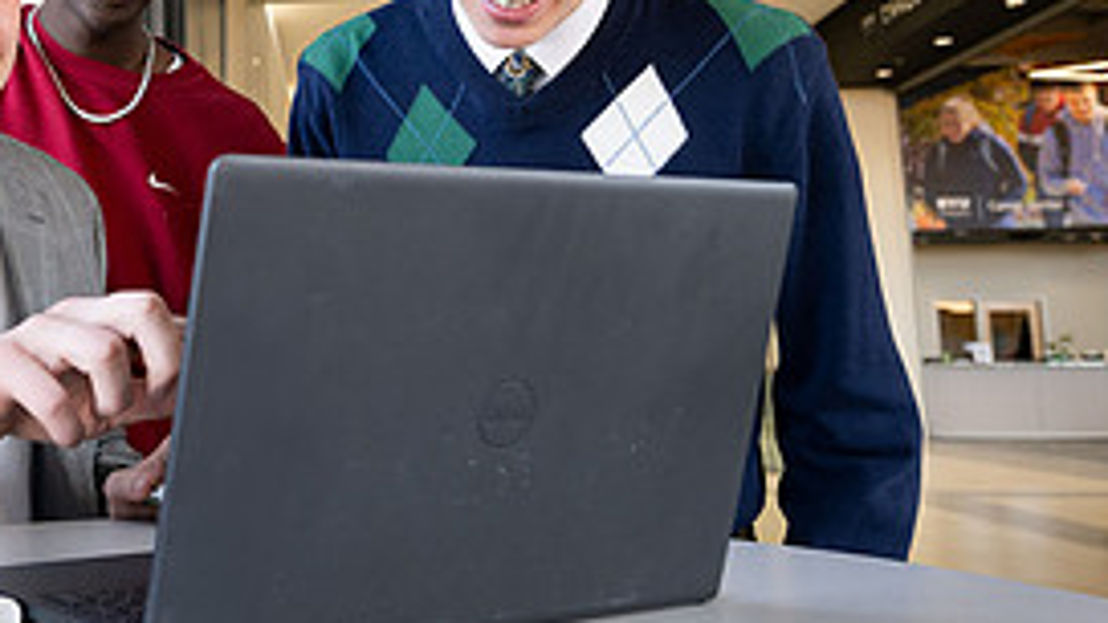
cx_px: 87
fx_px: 1381
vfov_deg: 25.0
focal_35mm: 47
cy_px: 133
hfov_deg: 40.1
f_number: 4
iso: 400
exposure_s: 1/250
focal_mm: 19.5
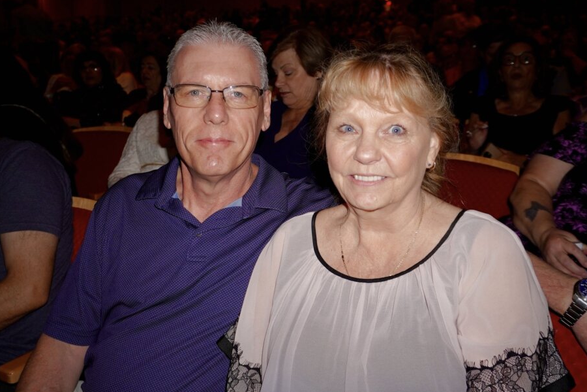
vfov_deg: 36.9
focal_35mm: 36
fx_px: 587
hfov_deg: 53.1
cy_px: 208
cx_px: 288
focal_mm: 20
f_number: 4
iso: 400
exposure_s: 1/60
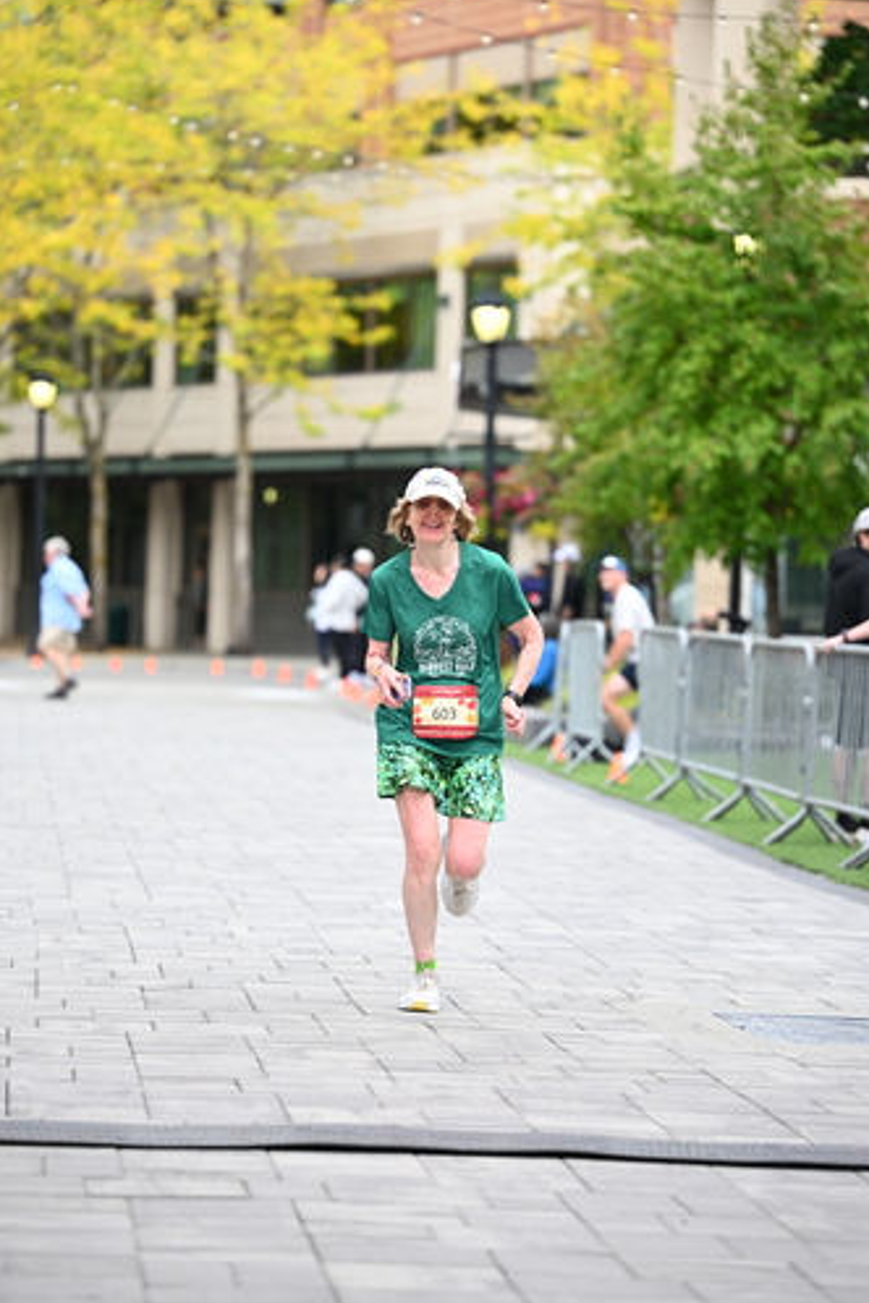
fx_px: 4598
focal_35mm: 127
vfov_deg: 16.1
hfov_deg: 10.8
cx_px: 436
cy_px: 662
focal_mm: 115
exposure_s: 1/1600
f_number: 2.8
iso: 640
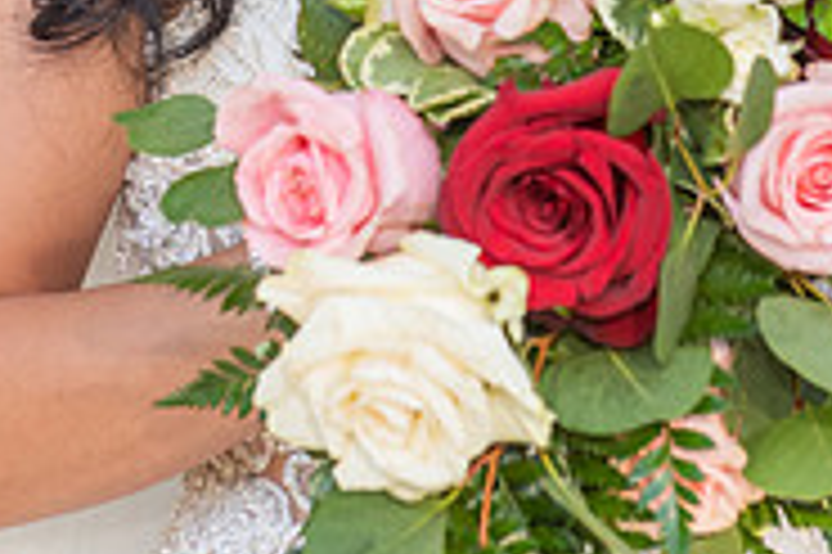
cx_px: 432
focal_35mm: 220
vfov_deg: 6.2
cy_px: -295
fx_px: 5080
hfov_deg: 9.4
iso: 400
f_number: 5.6
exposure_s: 1/200
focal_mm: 70
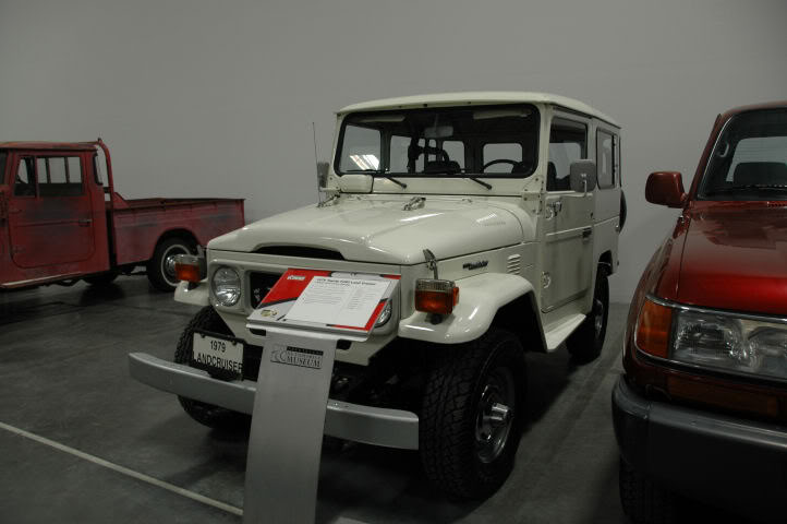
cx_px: 394
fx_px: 590
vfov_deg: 47.8
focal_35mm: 27
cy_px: 262
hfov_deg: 67.4
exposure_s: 1/30
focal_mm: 18
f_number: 4.5
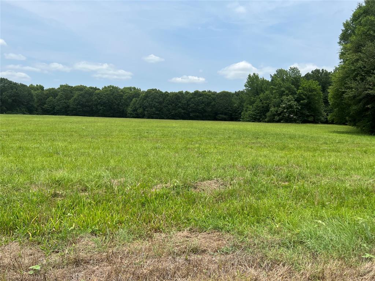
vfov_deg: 53.1
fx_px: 282
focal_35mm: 26
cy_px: 140
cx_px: 188
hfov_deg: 67.3
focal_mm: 5.7
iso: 50
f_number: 1.5
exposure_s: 1/4831
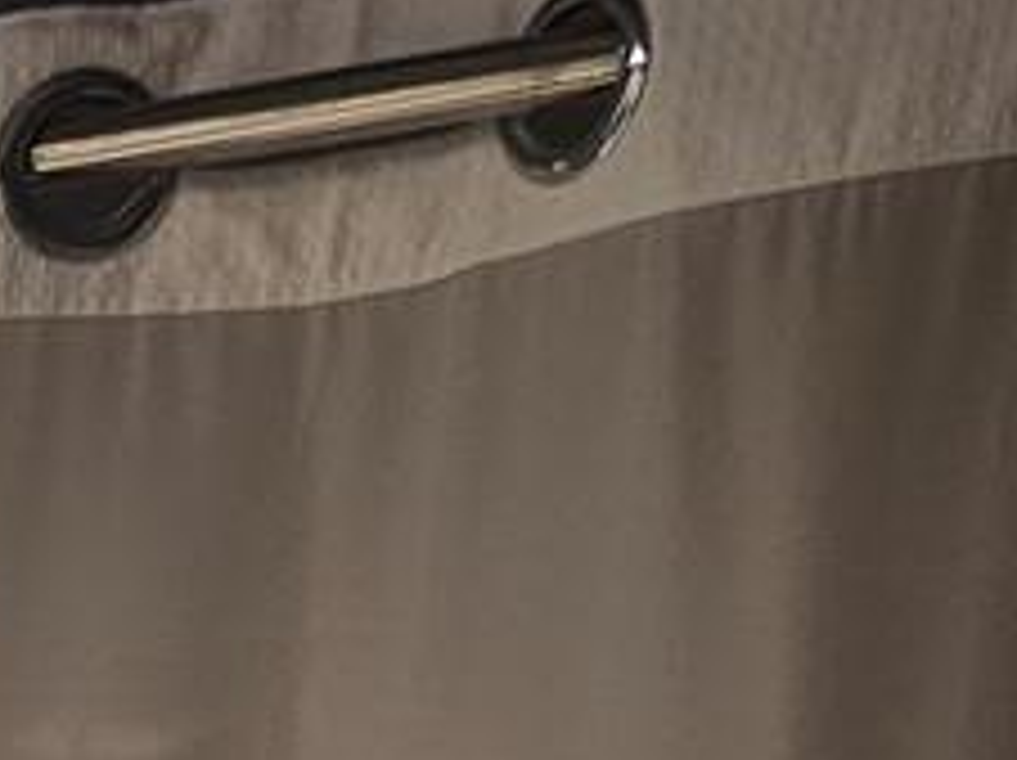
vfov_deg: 7.7
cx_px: -2002
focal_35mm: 163
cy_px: 2401
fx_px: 4784
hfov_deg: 9.5
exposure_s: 1/120
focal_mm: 6.3
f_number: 1.7
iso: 100
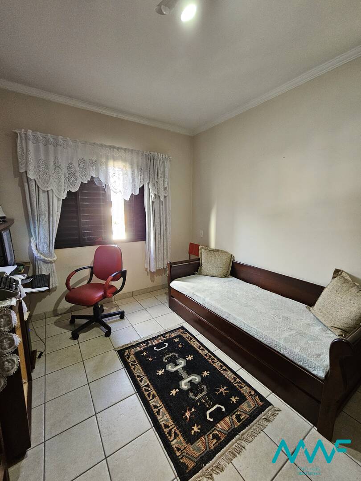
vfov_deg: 106.2
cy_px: 240
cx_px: 180
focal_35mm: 13
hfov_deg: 89.9
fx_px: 181
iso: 400
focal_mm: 2.2
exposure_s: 1/60
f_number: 2.2
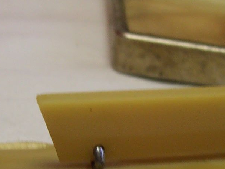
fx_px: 656
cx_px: 159
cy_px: 127
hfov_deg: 19.4
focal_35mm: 101
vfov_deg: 14.6
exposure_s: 1/90
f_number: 2.8
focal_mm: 5.6
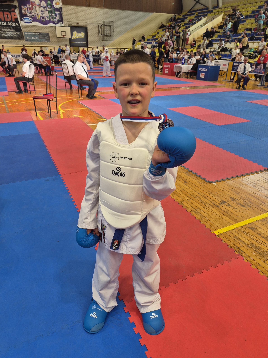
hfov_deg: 58.9
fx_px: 237
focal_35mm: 23
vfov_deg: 73.9
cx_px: 134
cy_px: 179
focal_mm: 5.4
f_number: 1.8
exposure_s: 1/100
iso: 100
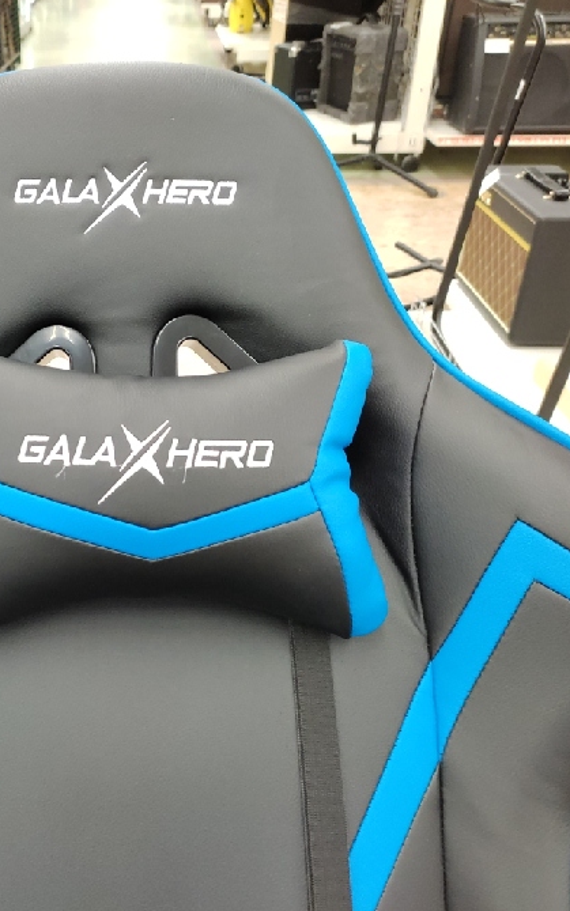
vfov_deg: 52.7
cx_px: 97
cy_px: 456
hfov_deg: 33.2
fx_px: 919
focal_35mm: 37
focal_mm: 4.74
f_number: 1.79
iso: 559
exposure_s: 1/33
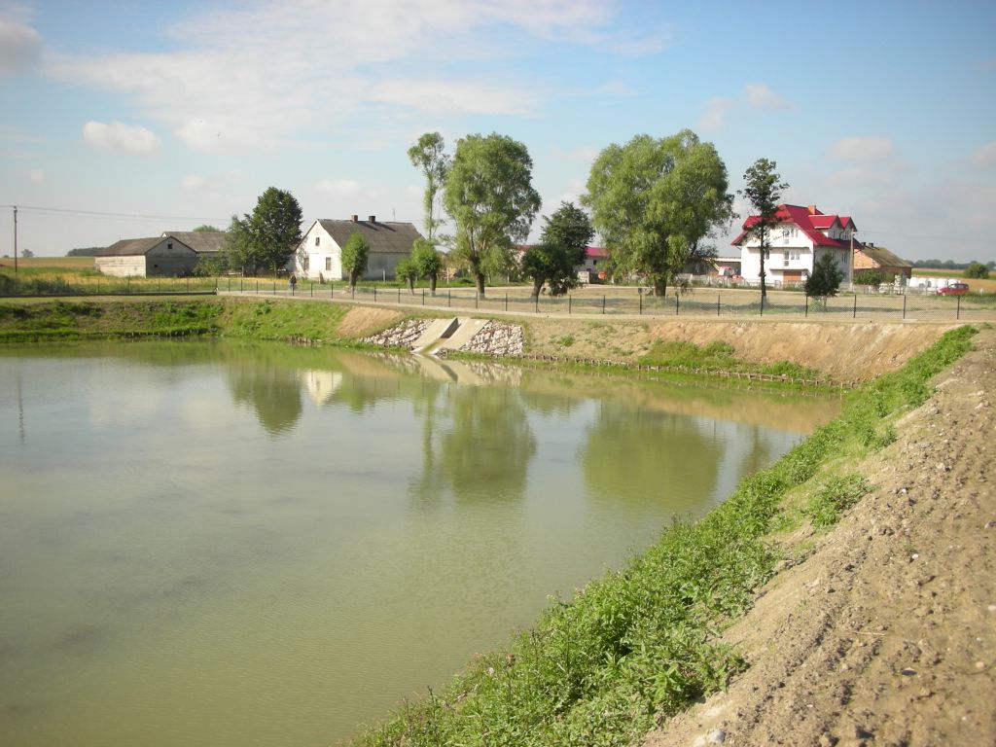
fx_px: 1007
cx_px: 498
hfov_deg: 52.6
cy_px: 374
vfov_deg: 40.7
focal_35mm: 35
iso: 50
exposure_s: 1/54.8
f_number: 8.5
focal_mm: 5.8
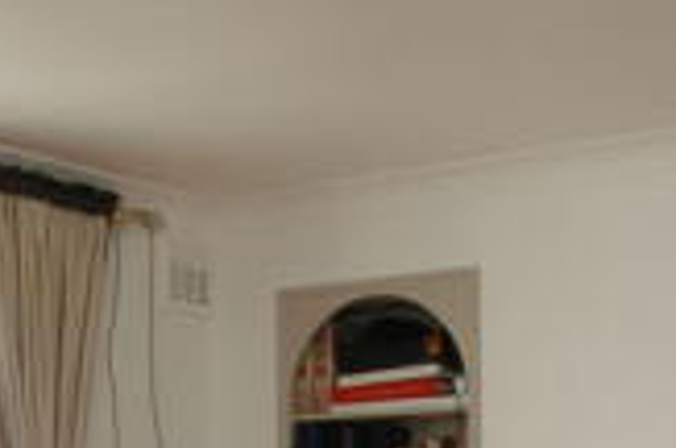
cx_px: 278
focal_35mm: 79
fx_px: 1481
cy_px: 620
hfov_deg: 25.7
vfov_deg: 16.1
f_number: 10
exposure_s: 1/6
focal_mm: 18
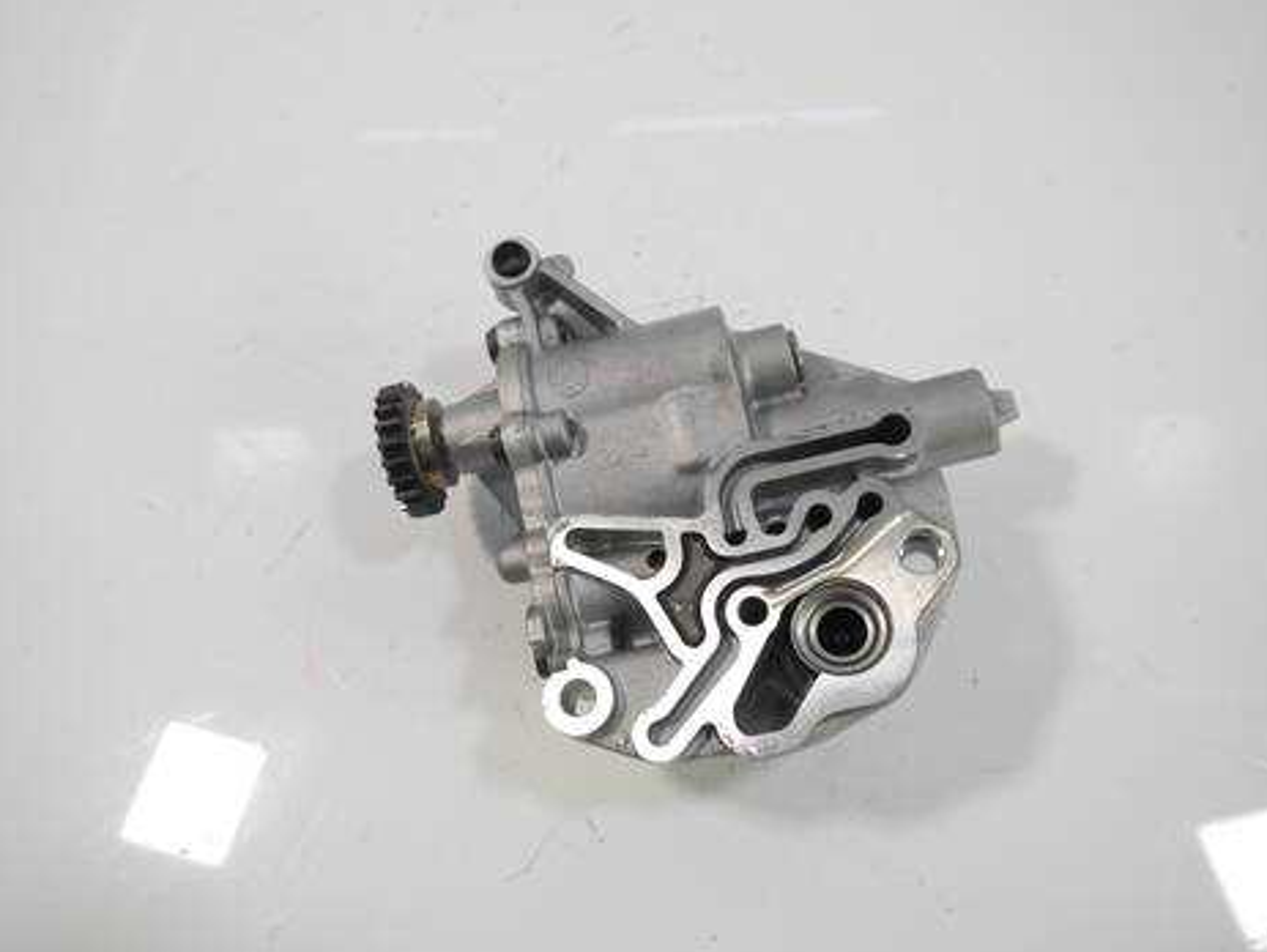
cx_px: 629
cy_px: 481
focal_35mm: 29
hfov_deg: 61.6
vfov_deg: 48.3
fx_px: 1062
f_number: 3.5
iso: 640
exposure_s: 1/125
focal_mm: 14
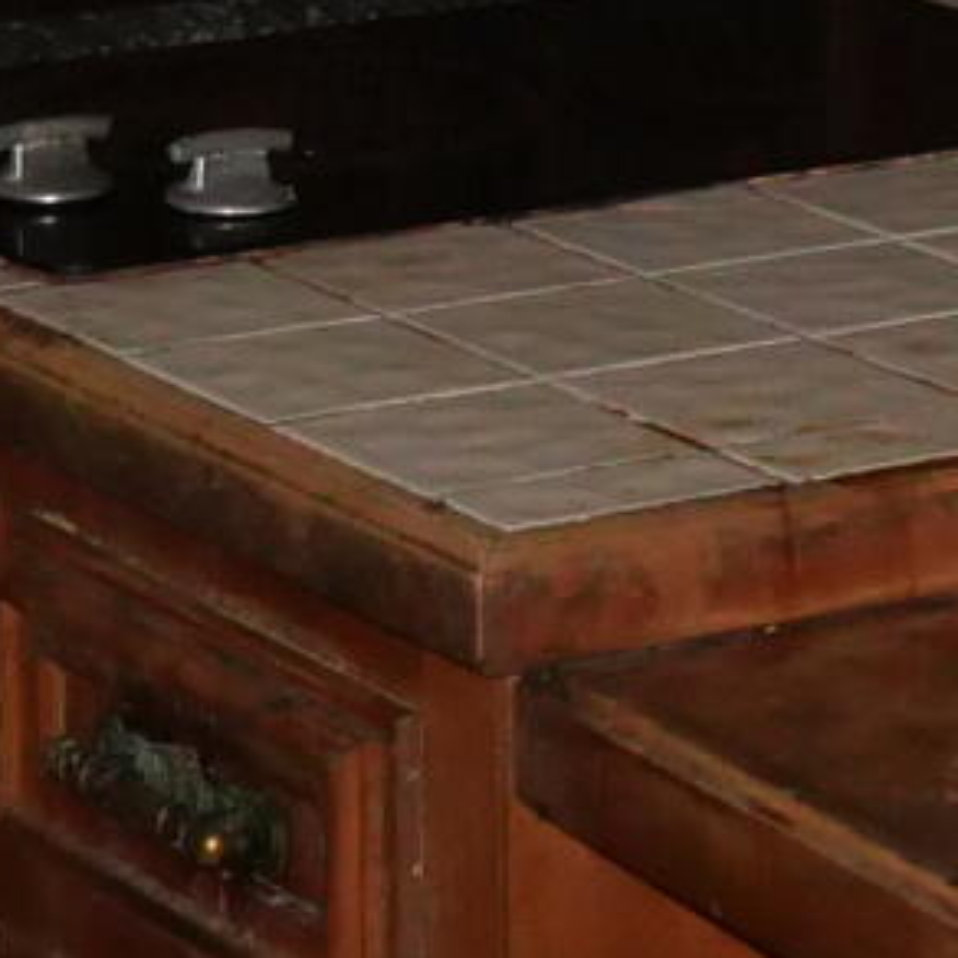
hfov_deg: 8.0
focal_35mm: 218
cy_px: -174
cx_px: 577
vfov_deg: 8.0
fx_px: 6826
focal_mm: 12
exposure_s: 1/50
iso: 1600
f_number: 5.6
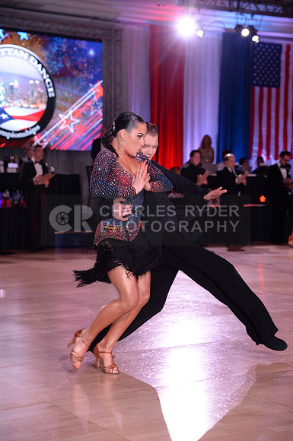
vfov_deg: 26.0
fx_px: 955
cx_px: 146
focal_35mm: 78
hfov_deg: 17.4
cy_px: 220
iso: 2000
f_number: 5.6
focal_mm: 78
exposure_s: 1/250
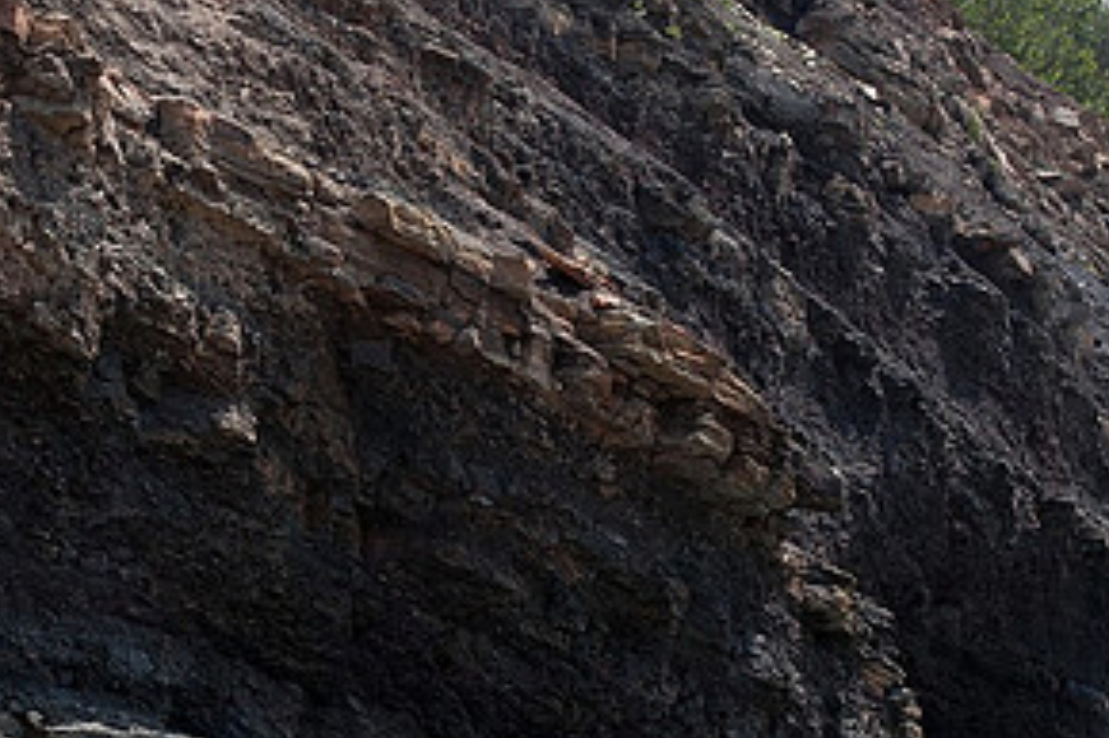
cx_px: 226
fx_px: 2771
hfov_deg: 22.3
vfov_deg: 15.2
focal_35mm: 90
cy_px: 289
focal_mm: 30
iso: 800
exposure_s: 1/1250
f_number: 7.1
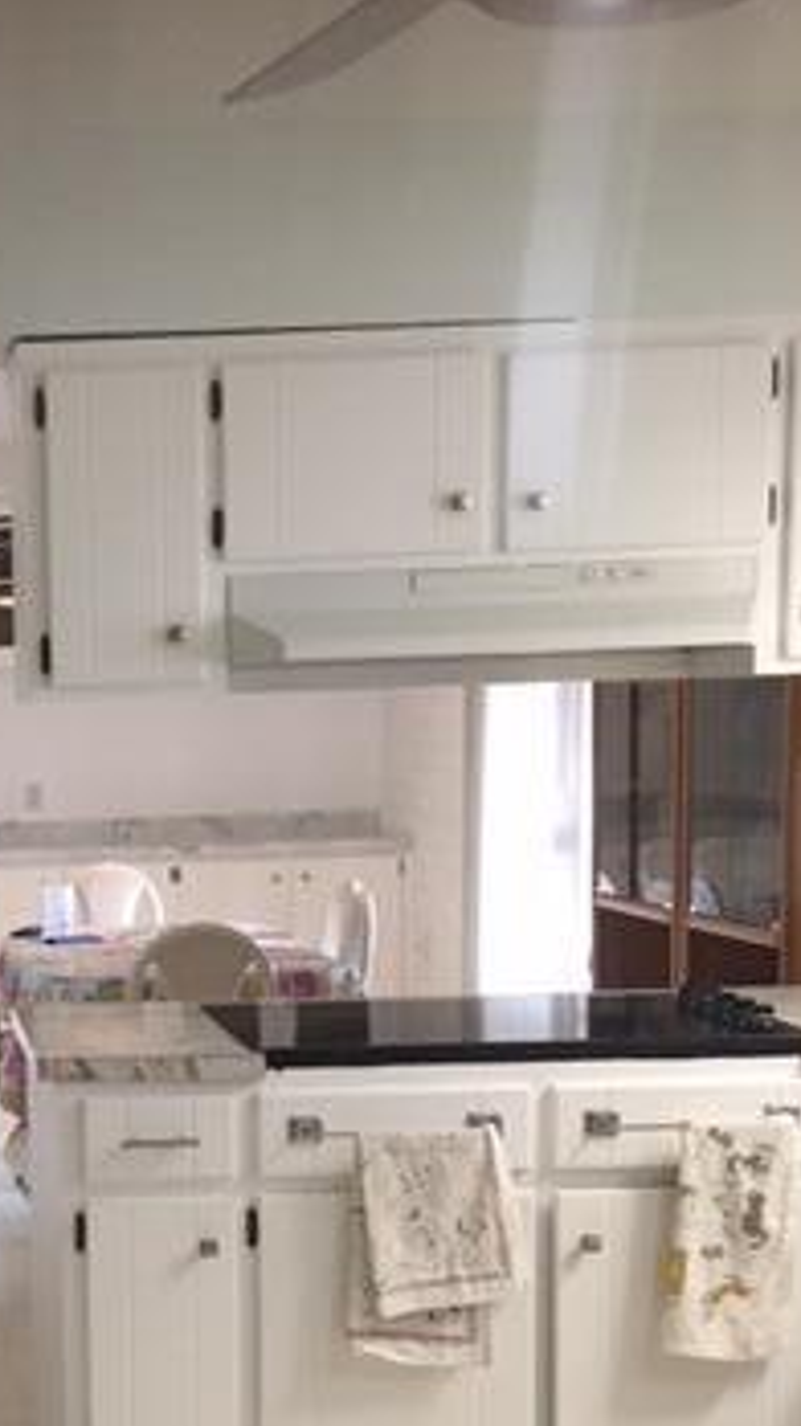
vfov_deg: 35.5
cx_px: -127
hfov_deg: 19.6
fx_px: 2193
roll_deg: +1.5
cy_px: 1001
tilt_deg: -6.7
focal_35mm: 58
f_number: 2.2
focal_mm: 4.15
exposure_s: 1/15
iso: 64
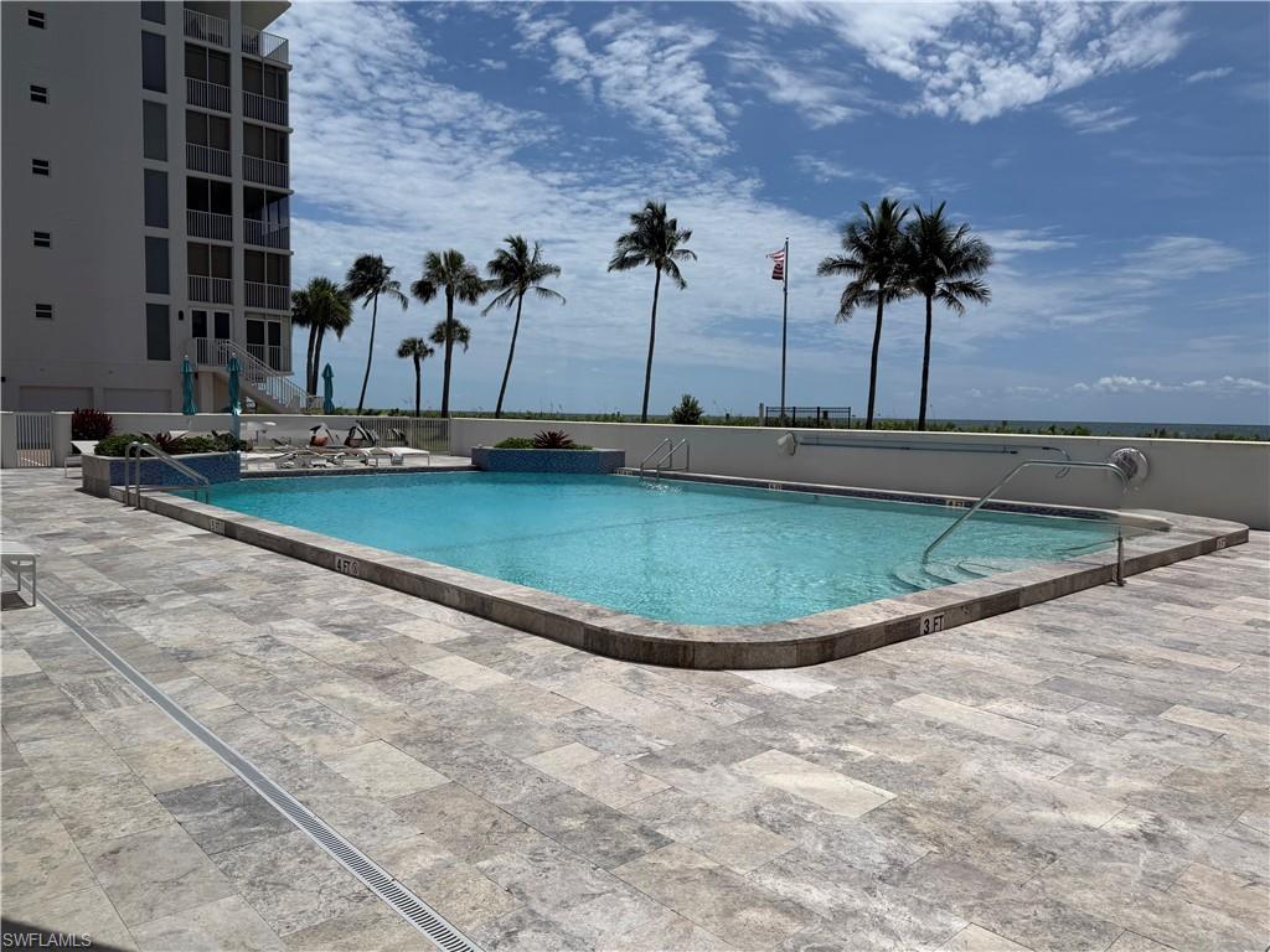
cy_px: 476
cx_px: 635
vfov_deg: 56.8
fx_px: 881
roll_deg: -1.1
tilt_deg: -5.1
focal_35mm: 24
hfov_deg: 71.6
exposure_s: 1/5714
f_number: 1.78
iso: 80
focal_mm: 6.76
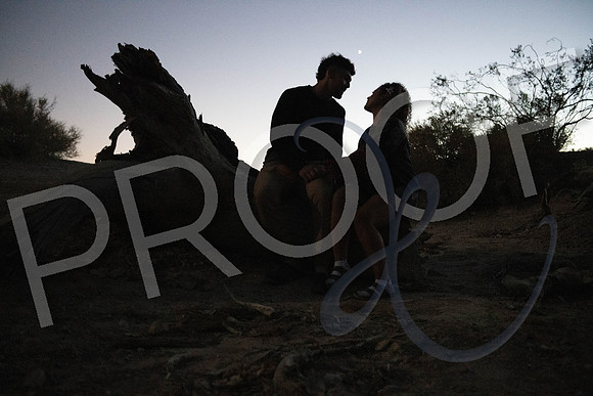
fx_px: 659
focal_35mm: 40
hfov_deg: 48.4
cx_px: 296
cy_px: 198
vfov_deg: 33.4
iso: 25600
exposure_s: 1/15
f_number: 2.8
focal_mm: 40
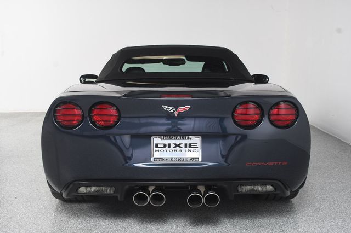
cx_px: 176
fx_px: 439
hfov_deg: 43.6
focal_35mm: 45
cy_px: 116
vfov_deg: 29.8
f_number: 7.1
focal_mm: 30
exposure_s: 1/160
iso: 100
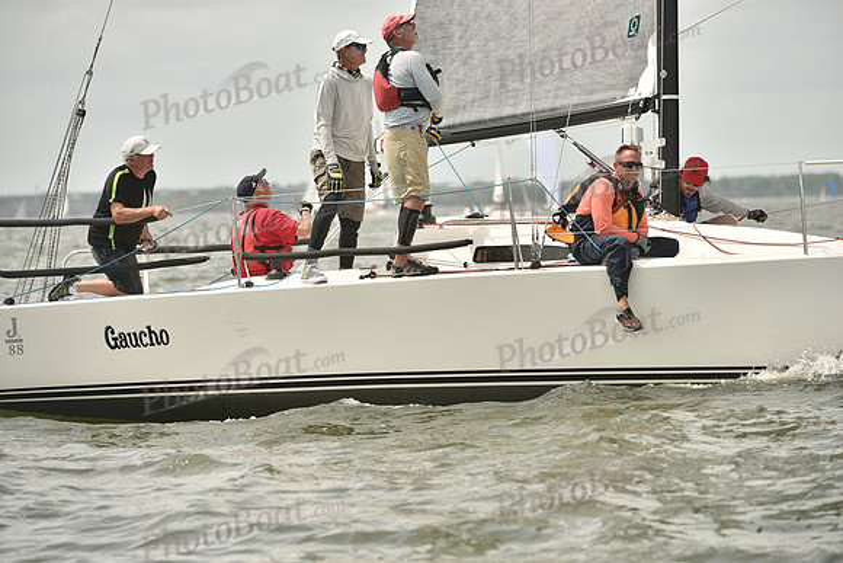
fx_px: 6792
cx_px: 422
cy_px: 282
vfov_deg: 4.7
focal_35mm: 290
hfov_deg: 7.1
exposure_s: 1/1250
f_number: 7.1
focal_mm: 290
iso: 320
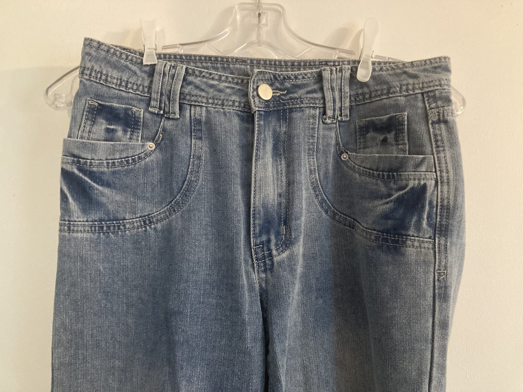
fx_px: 423
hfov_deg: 63.4
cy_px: 196
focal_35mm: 28
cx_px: 262
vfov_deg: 49.7
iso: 320
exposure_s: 1/40
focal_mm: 3.99
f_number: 1.8
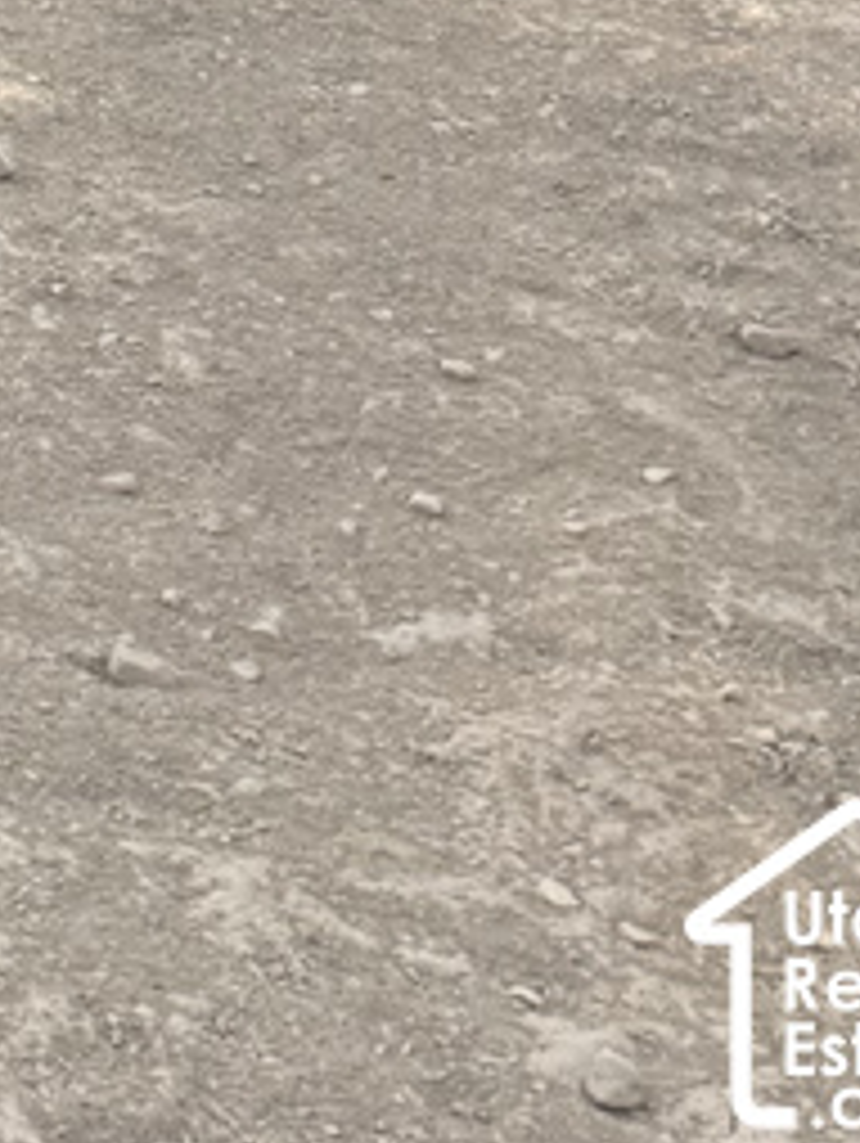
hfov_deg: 8.9
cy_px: -2223
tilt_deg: +8.8
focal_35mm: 145
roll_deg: +0.3
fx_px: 4795
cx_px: -1486
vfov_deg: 10.2
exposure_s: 1/4167
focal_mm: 6.76
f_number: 1.78
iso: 80
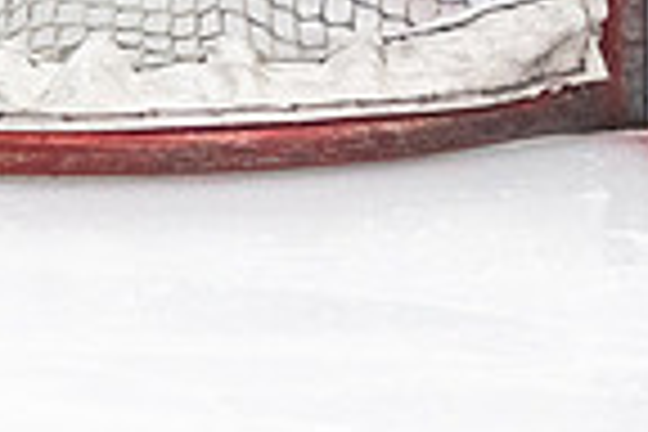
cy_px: -382
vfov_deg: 2.5
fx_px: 9791
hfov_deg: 3.8
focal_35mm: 544
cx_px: 1123
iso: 4000
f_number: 2.8
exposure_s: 1/640
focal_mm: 90
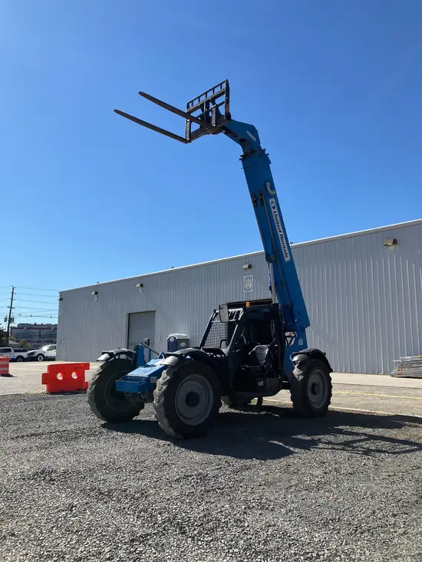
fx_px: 455
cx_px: 211
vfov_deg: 63.4
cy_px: 281
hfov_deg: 49.8
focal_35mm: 28
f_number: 1.8
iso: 32
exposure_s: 1/2558
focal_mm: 3.99
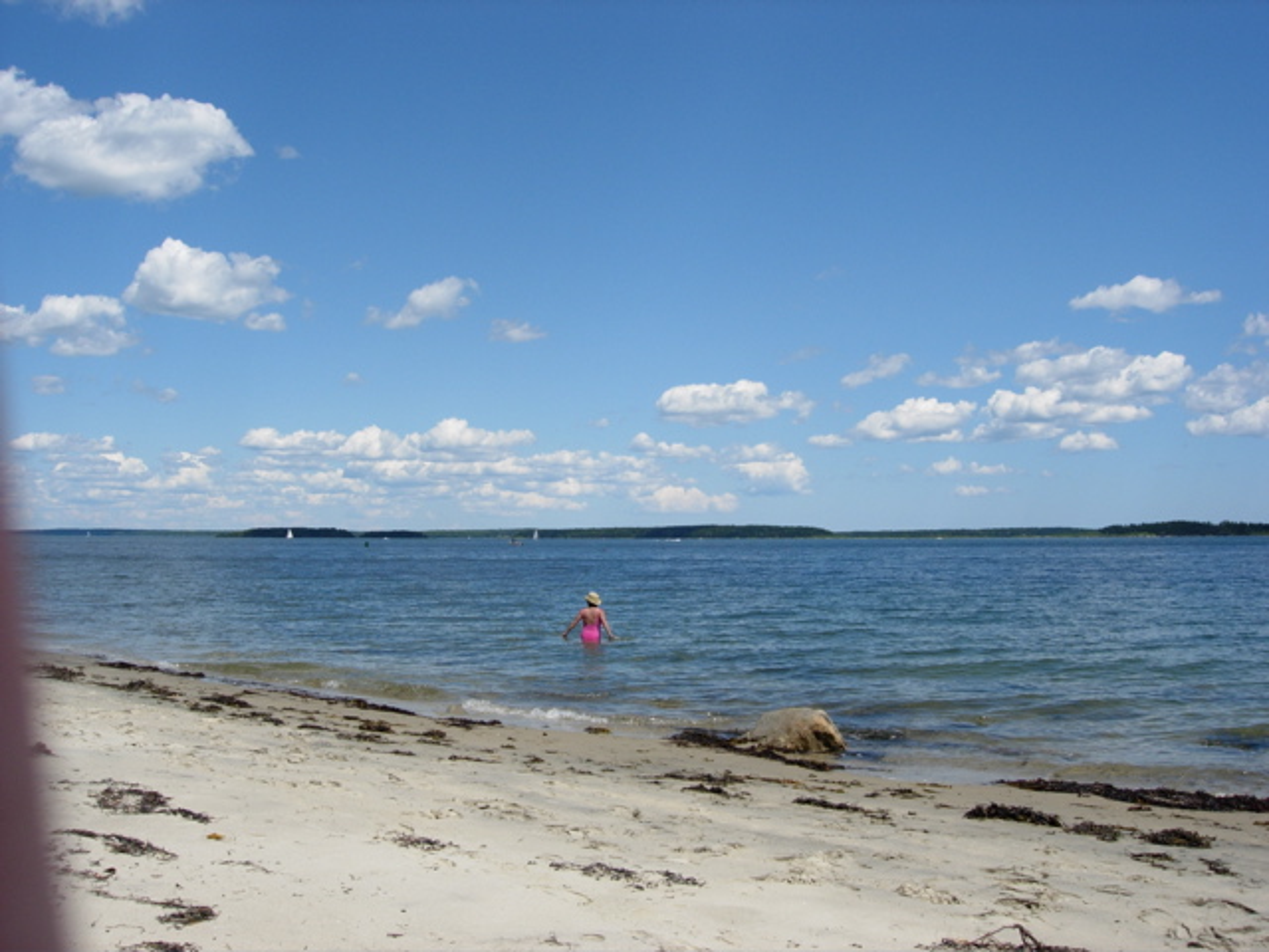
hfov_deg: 49.0
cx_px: 634
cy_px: 476
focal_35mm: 38
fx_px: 1393
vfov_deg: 37.7
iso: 64
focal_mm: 7.8
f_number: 4.8
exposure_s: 1/995
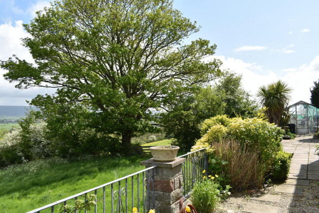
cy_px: 106
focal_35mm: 27
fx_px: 239
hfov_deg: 67.4
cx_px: 160
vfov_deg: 48.0
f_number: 8
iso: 100
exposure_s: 1/200
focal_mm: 18
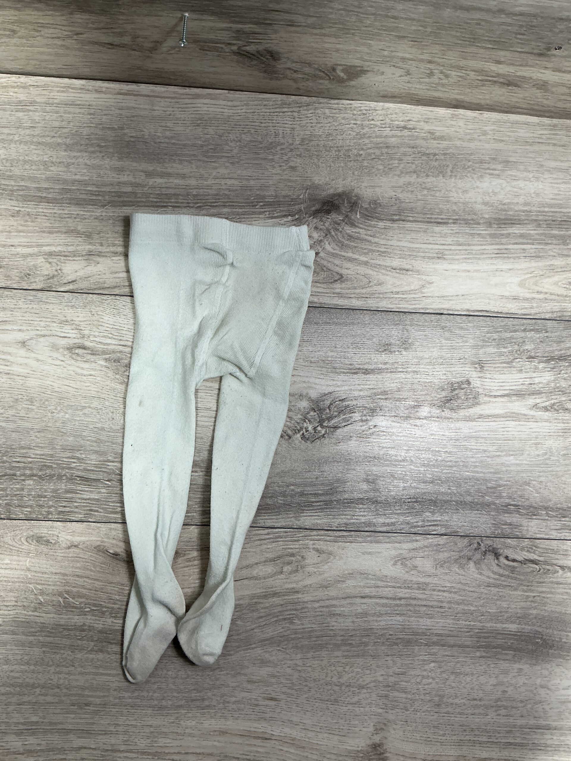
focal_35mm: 29
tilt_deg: -83.9
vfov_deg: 61.7
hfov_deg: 48.2
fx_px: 638
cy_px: 380
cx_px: 286
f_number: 1.8
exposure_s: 1/50
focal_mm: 3
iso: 40
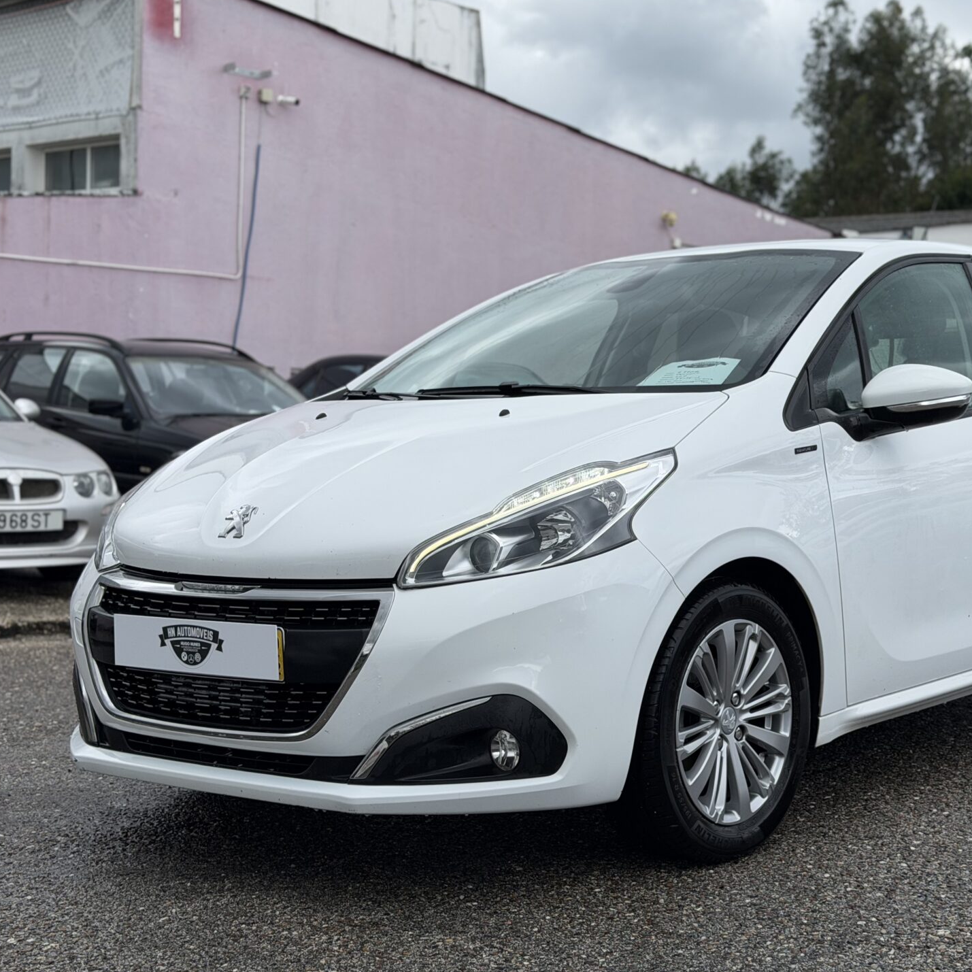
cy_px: 484
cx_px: 643
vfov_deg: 30.0
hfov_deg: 29.8
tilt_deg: -3.3
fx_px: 1811
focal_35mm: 57
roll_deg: -3.6
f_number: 1.78
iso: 64
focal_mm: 6.76
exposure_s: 1/2088
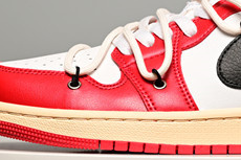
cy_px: -9
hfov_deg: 8.1
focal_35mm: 254
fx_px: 1699
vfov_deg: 5.4
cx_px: 206
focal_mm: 90
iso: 100
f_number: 10
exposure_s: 1/160
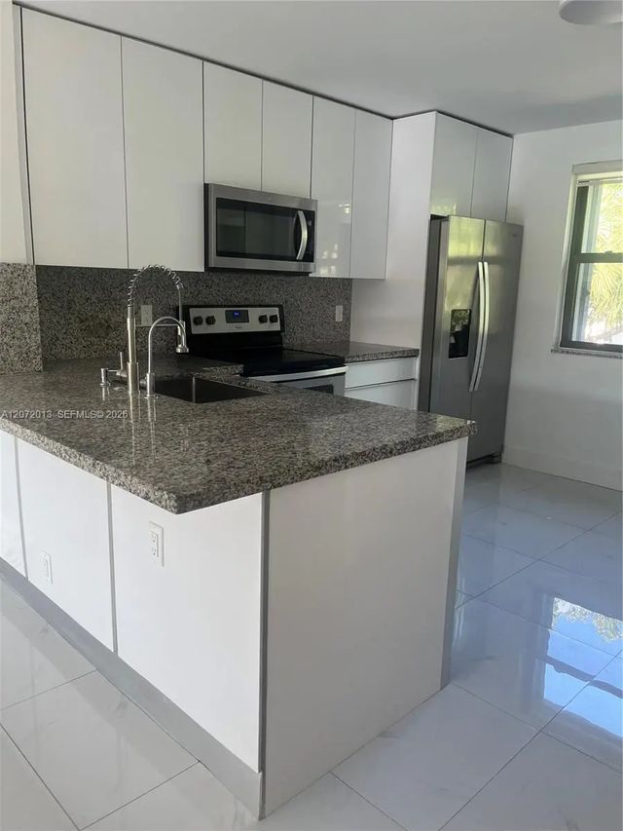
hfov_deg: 53.1
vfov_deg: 67.3
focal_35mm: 26
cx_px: 312
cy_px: 416
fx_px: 624
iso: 100
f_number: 1.6
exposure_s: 1/121
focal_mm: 5.1
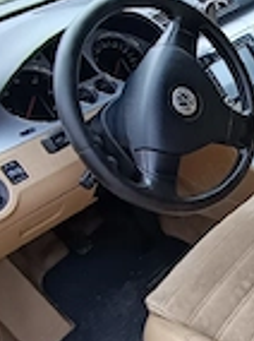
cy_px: 183
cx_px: 295
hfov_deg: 27.1
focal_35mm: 48
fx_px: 471
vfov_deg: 39.7
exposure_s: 1/101
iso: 140
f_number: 2.2
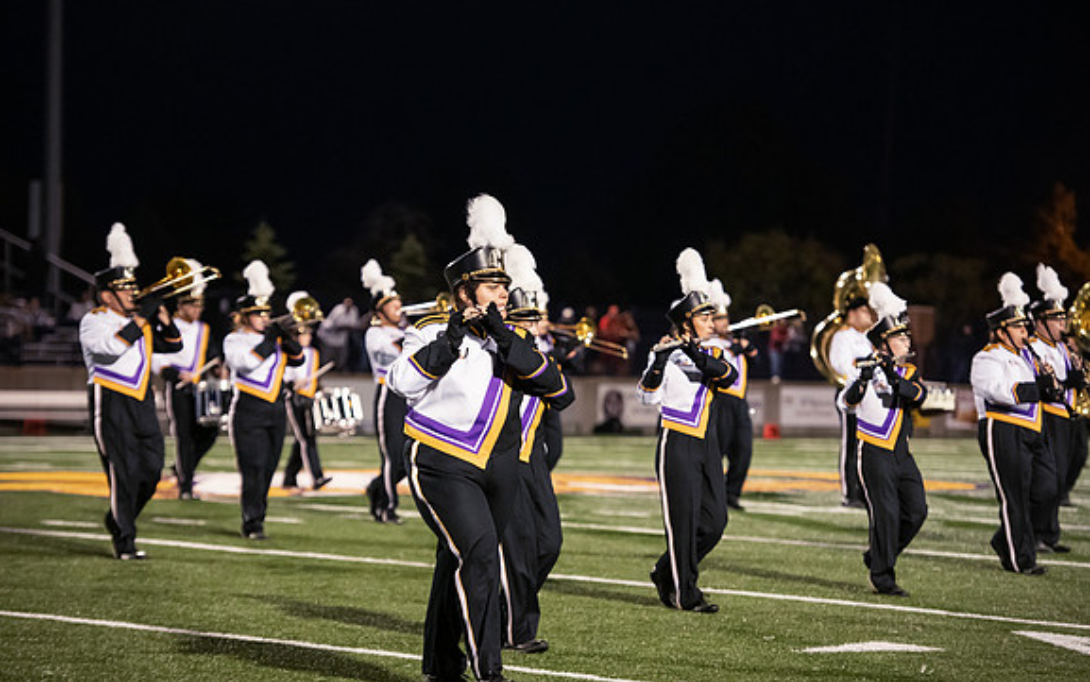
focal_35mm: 128
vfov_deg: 10.2
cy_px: 343
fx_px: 3803
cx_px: 544
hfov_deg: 16.3
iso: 5000
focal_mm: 125
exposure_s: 1/500
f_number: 3.2
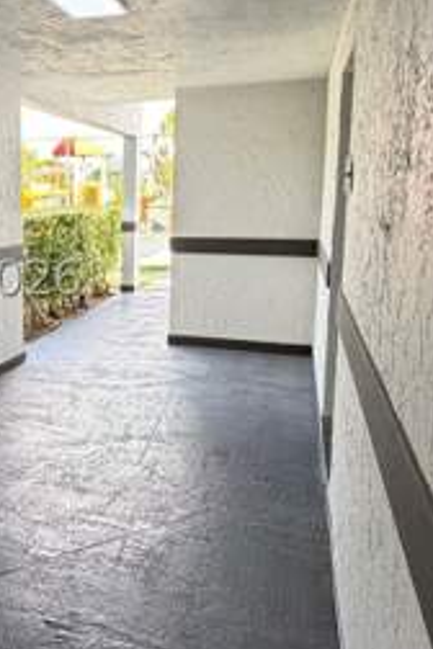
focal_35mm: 37
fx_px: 667
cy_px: 278
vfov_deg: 51.7
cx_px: 21
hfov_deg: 33.5
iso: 160
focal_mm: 2.22
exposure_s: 1/120
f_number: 2.2
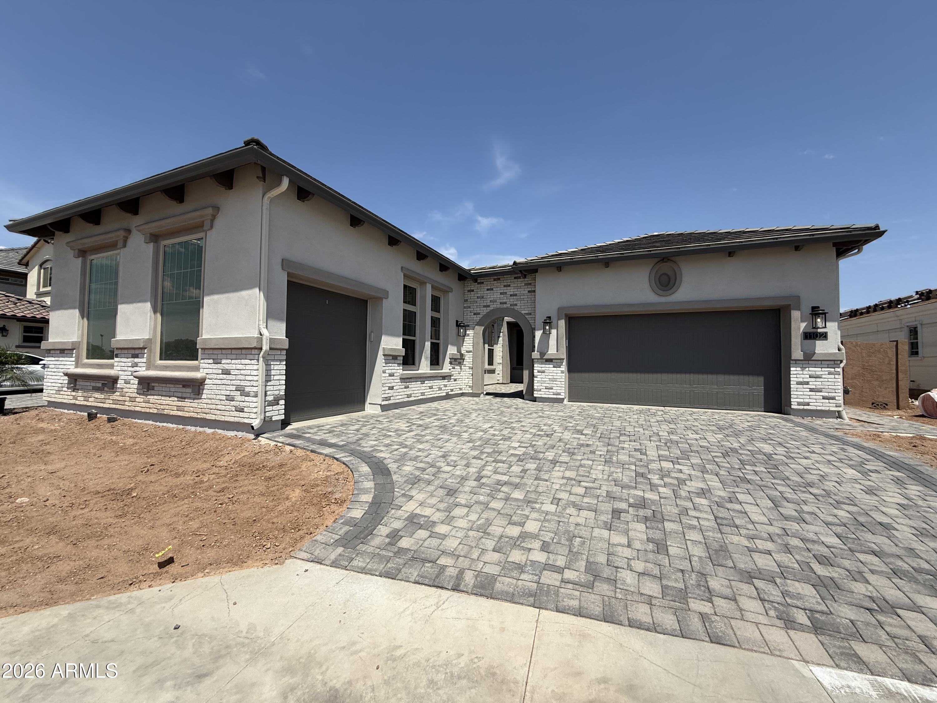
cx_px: 468
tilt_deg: +2.3
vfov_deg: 85.7
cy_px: 352
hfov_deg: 102.1
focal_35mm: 14
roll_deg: -0.3
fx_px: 379
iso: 50
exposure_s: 1/3125
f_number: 2.2
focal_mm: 2.22
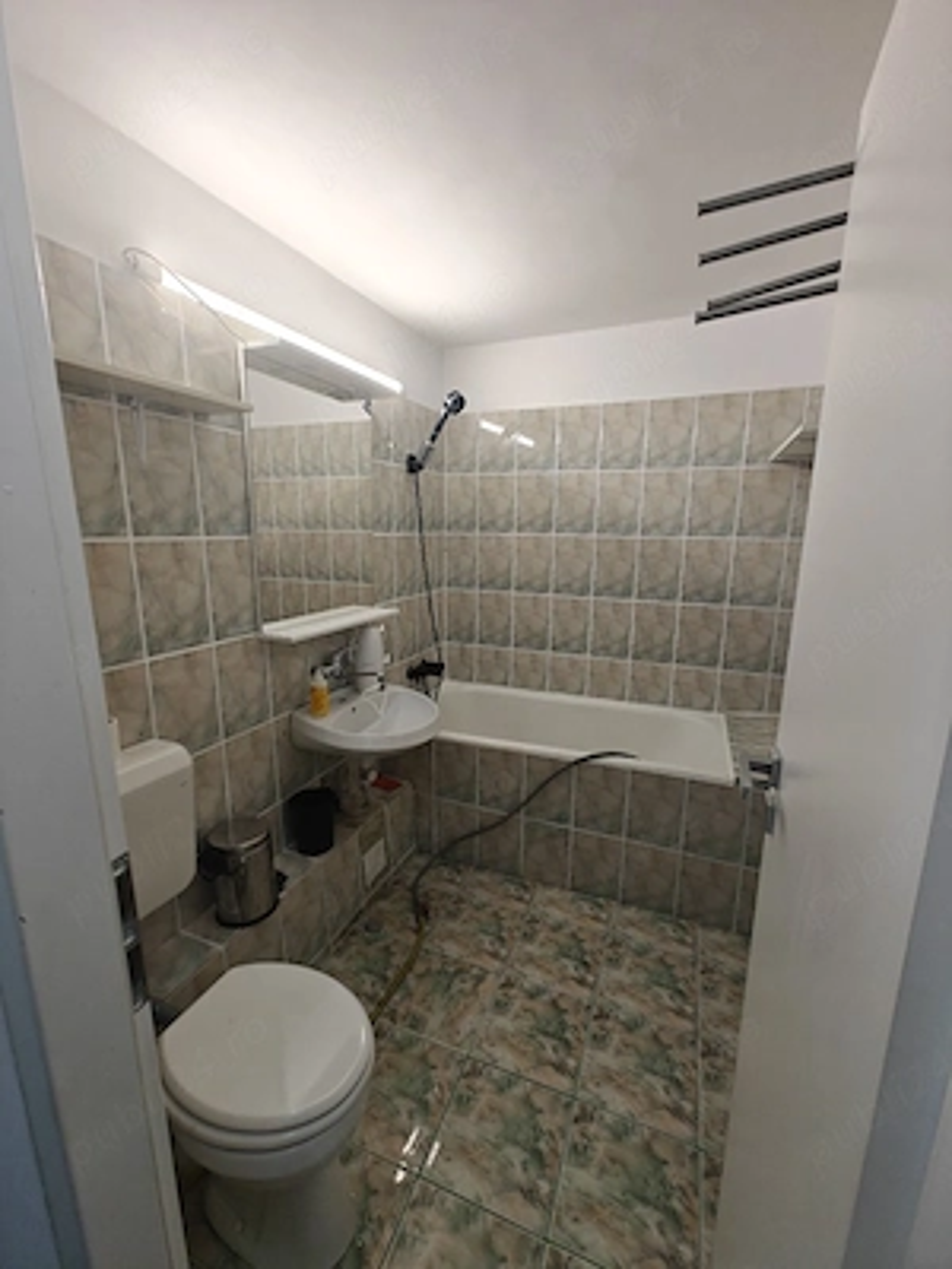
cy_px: 634
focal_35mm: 14
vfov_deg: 102.1
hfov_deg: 85.7
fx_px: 513
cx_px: 476
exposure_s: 1/100
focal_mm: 2.62
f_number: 2.2
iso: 100
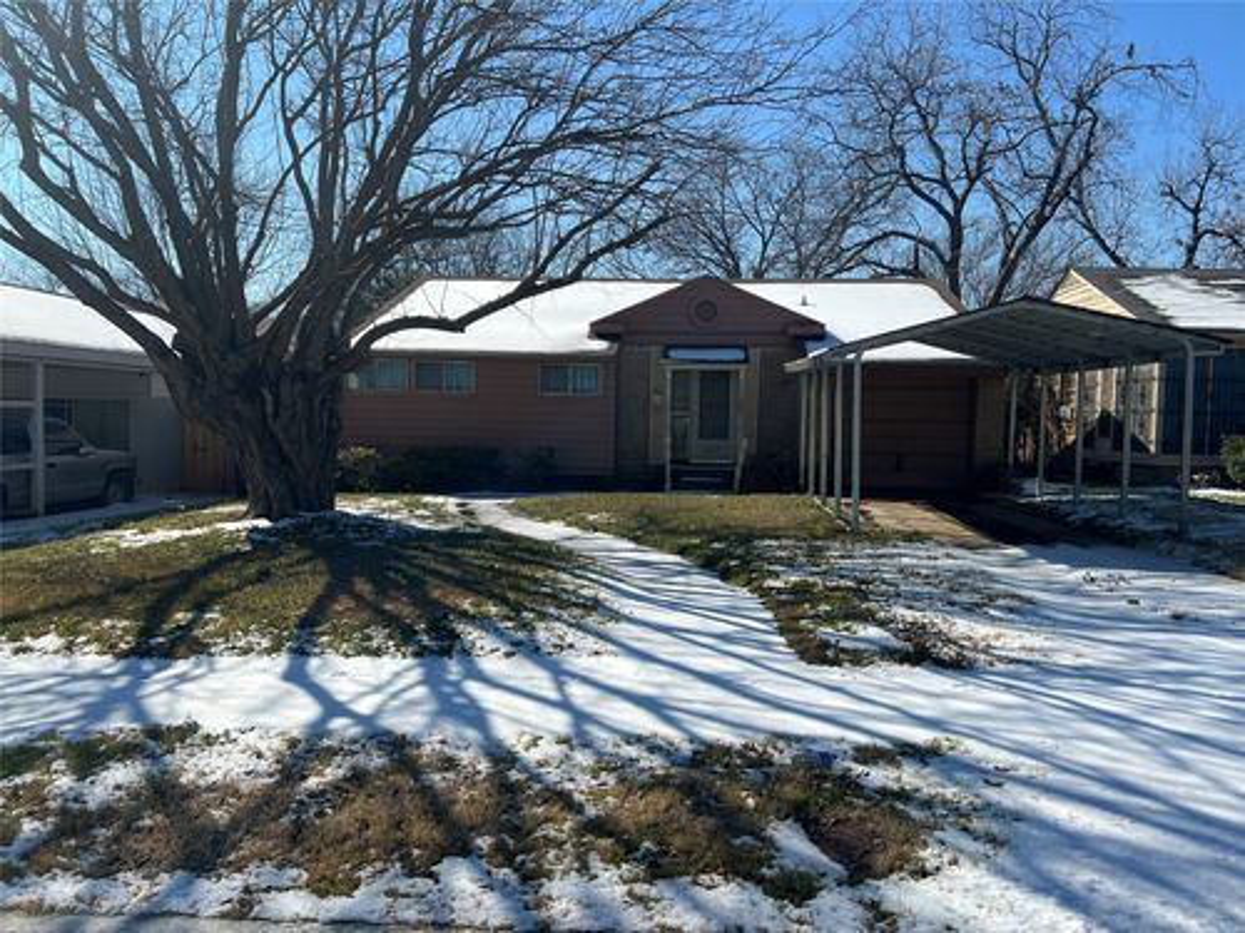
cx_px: 622
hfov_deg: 67.3
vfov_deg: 53.1
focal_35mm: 26
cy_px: 466
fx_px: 935
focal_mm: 5.7
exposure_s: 1/5319
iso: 50
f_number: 1.5
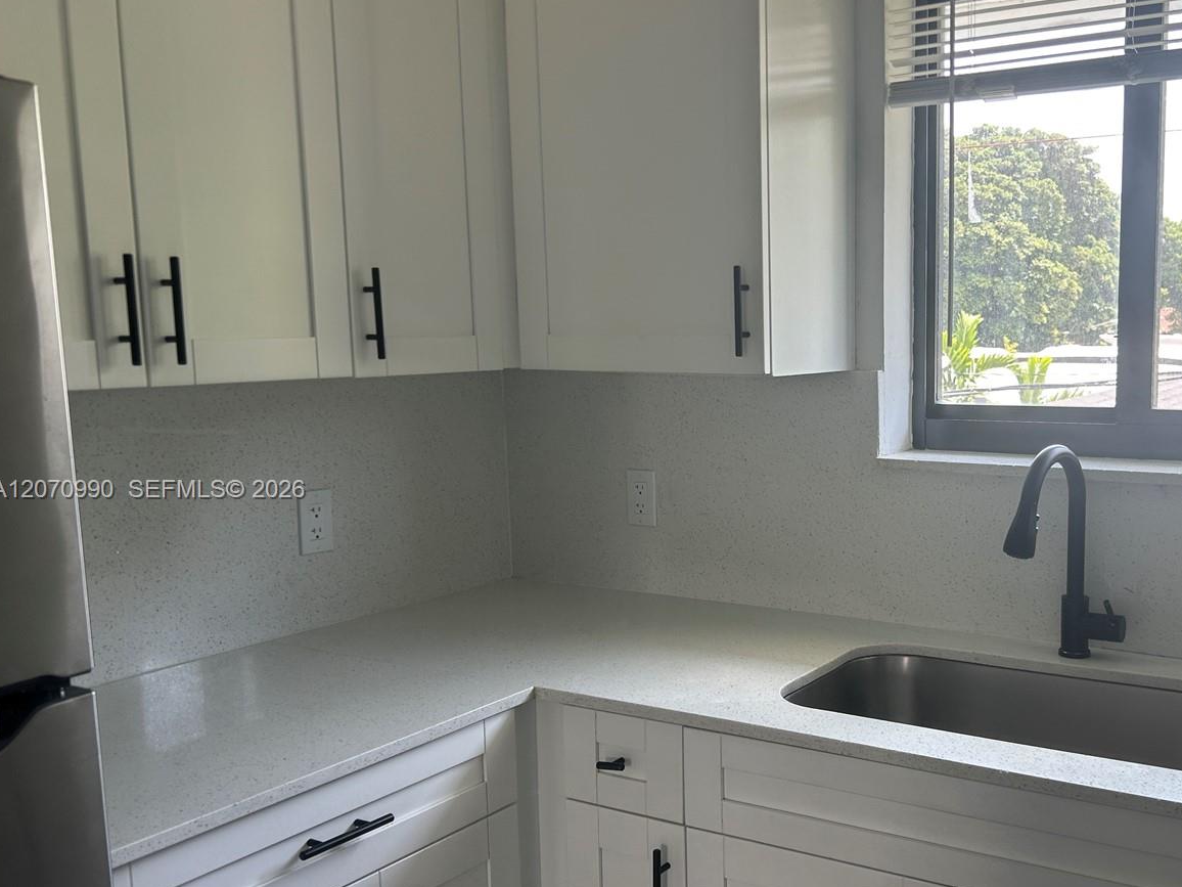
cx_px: 805
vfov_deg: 39.6
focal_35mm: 36
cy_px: 491
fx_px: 1229
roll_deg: +0.8
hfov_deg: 50.3
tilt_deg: -8.1
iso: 40
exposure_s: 1/172
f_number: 1.5
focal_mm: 5.7
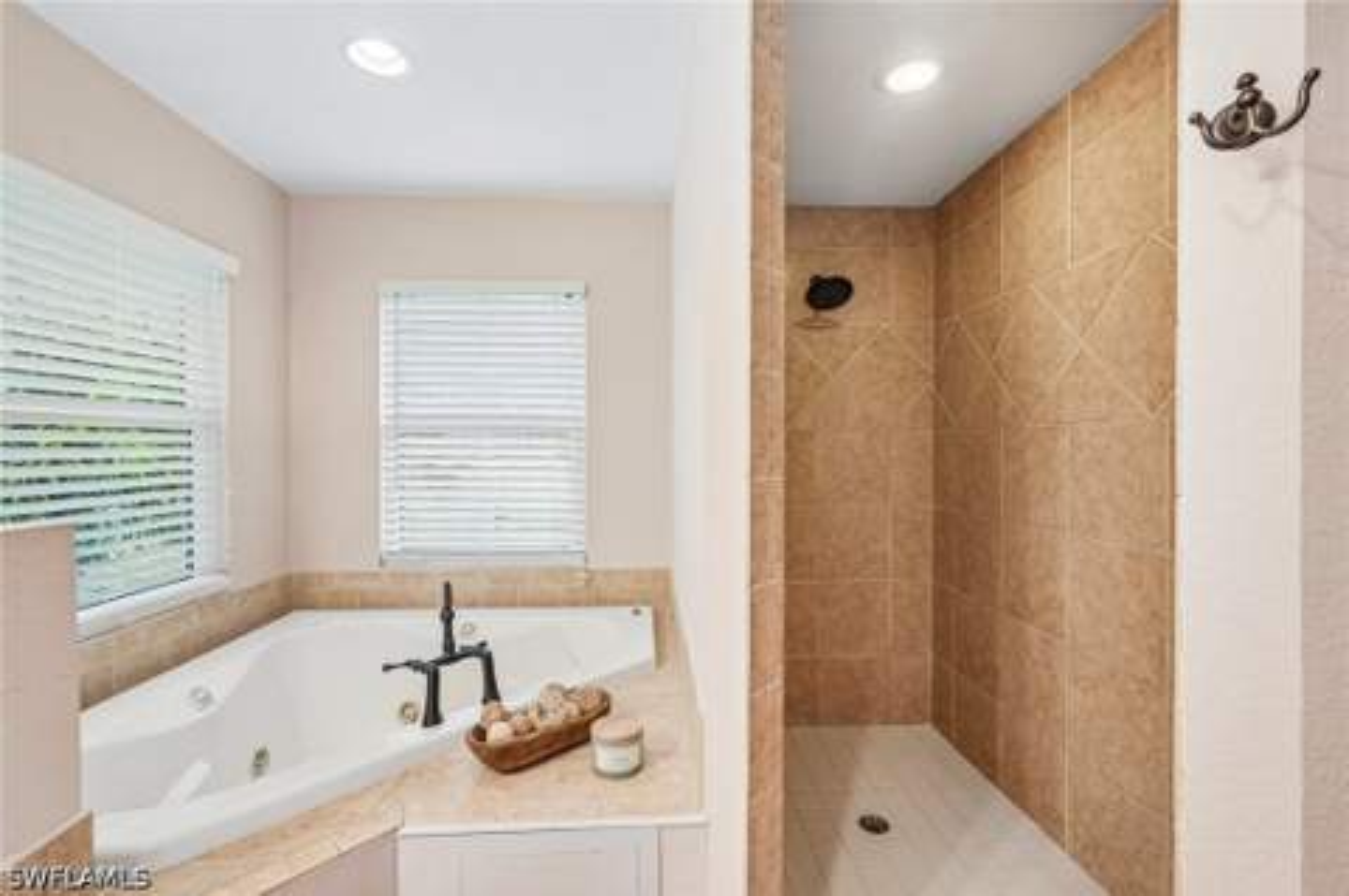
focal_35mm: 16
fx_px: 618
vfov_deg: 71.9
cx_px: 674
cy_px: 448
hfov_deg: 95.0
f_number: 8
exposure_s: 1/15
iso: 400
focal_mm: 16.5
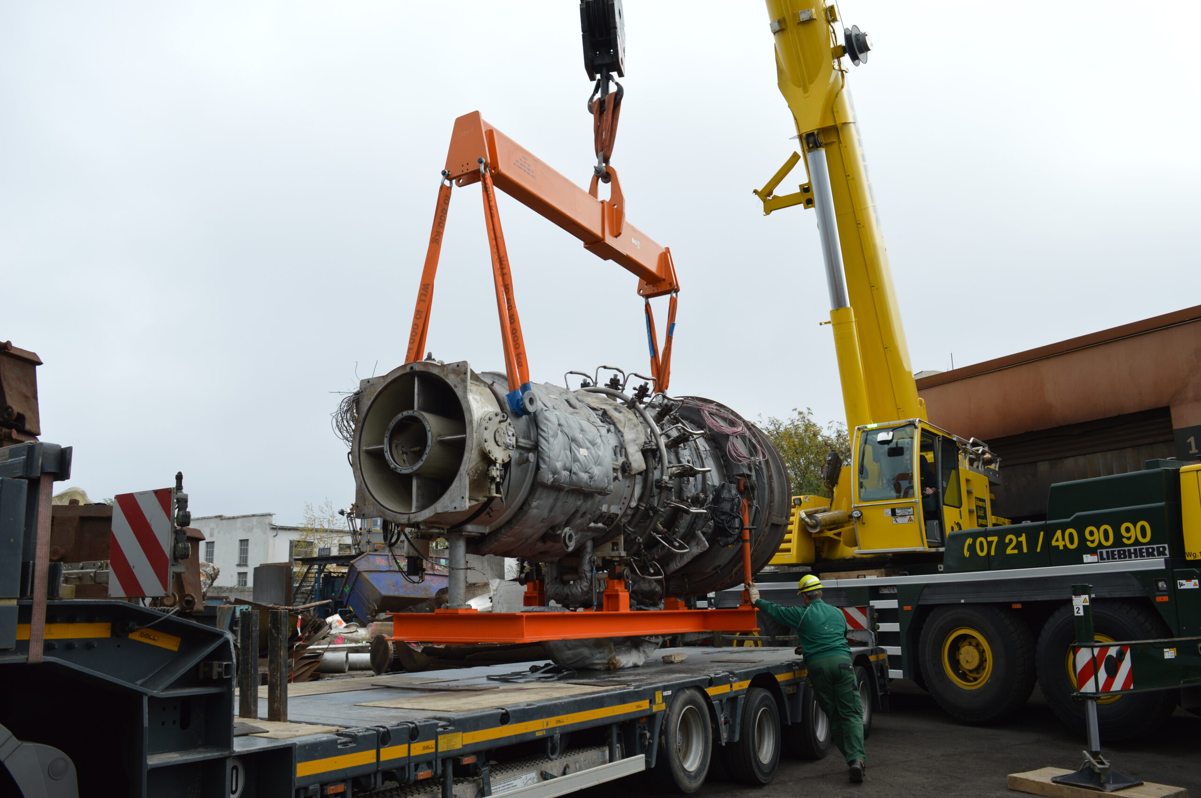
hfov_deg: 67.4
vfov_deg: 47.8
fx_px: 900
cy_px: 399
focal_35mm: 27
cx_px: 600
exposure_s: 1/200
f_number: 7.1
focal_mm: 18
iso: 100
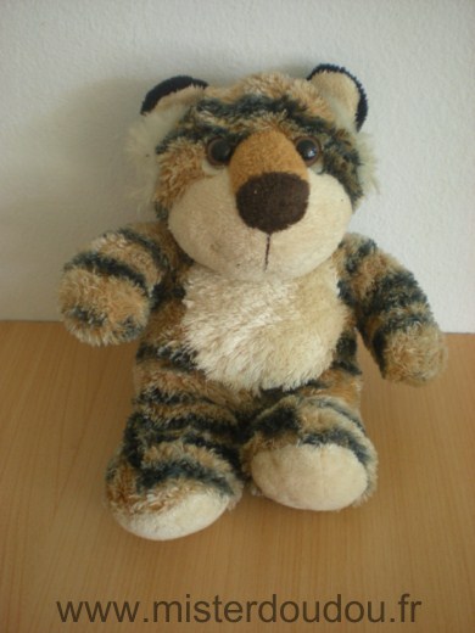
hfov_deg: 37.7
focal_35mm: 38
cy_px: 316
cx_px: 238
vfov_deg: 49.0
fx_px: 695
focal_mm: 6.3
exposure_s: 1/23.6
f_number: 3.1
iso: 200
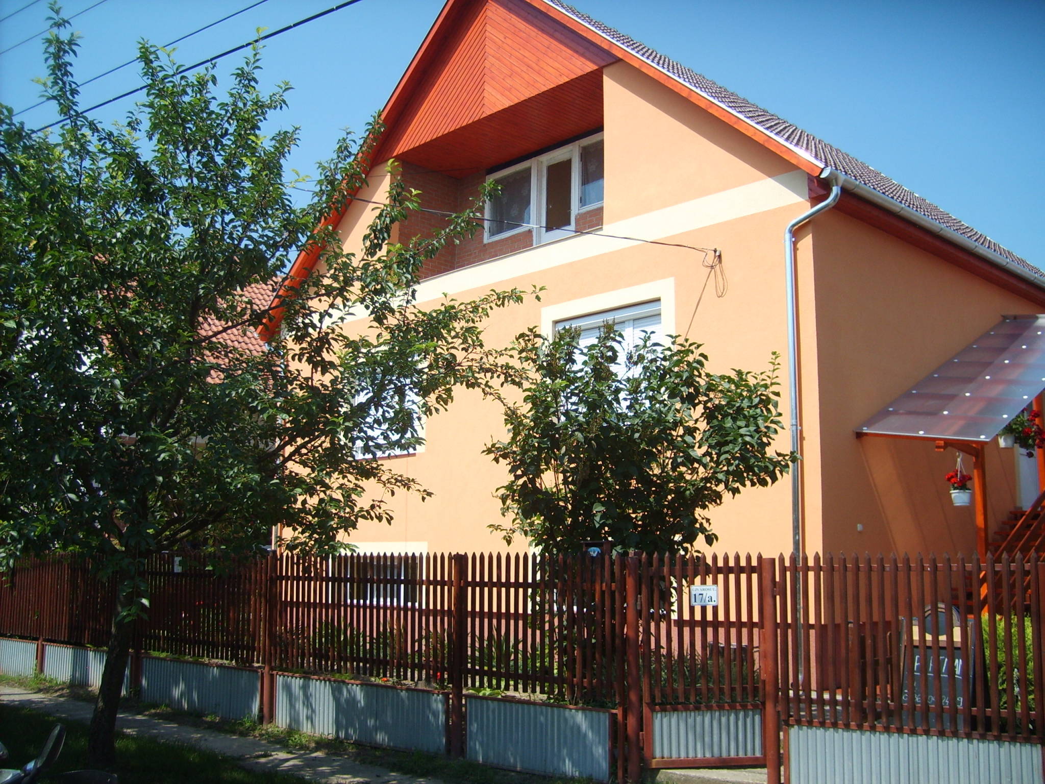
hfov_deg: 52.6
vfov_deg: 40.7
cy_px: 392
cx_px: 522
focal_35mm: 35
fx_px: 1057
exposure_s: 1/180
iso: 50
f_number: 7.1
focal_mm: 5.8
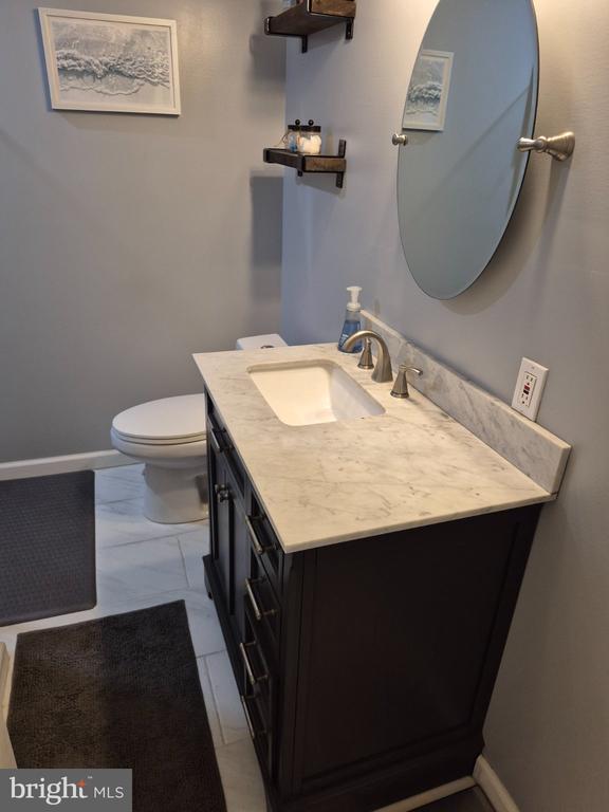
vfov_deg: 73.9
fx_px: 540
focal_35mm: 23
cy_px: 406
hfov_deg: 58.9
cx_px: 304
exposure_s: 1/120
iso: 320
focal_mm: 5.4
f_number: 1.8
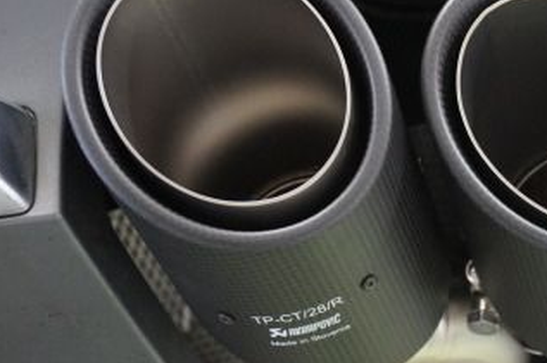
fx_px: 1180
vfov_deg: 17.5
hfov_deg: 25.8
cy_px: 175
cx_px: 395
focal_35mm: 78
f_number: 5
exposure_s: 1/30
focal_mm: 31
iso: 3200
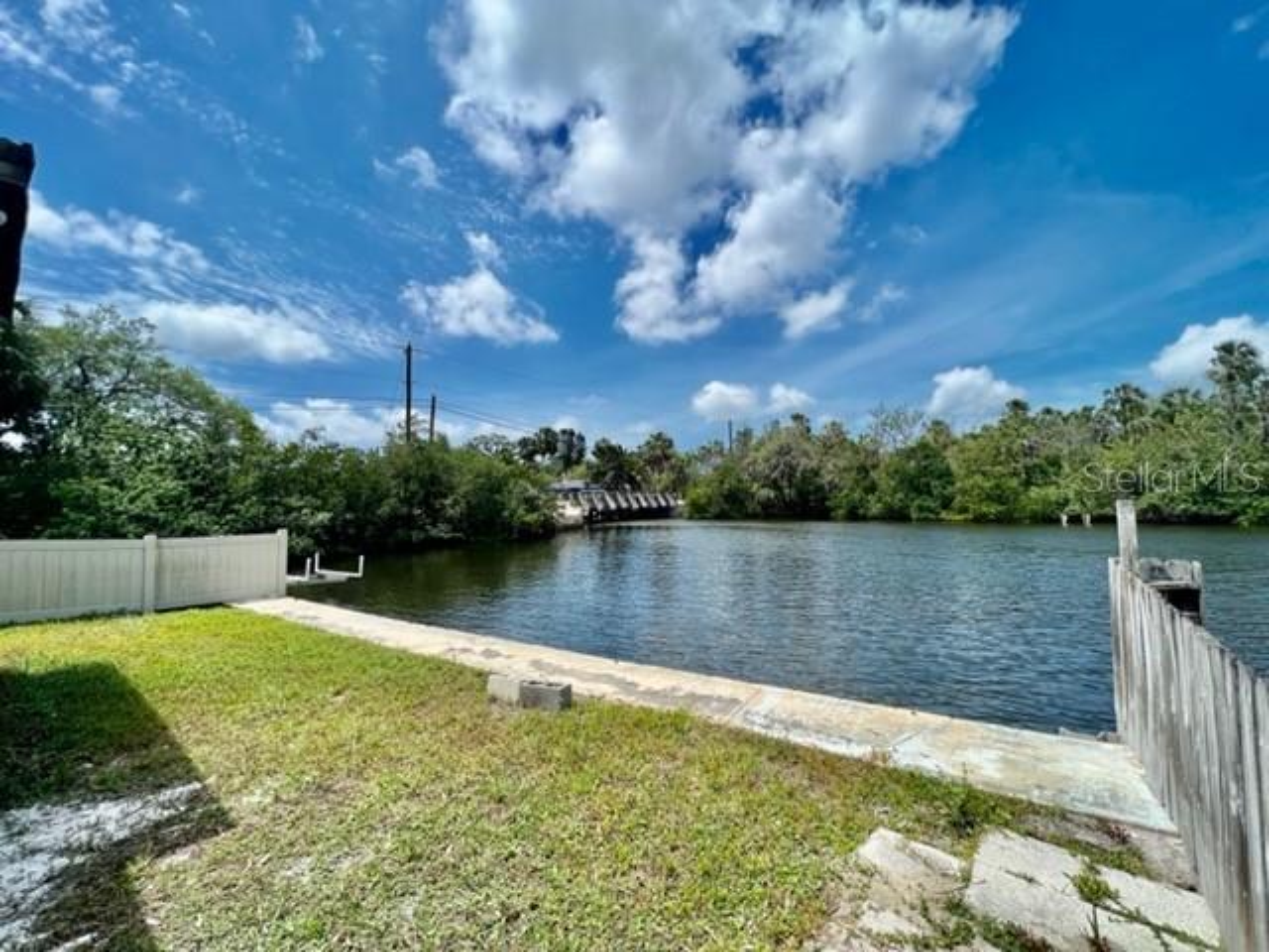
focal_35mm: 13
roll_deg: +1.0
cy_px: 476
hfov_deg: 106.2
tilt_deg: +1.6
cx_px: 634
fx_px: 477
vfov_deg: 89.9
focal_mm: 1.57
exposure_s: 1/2179
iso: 32
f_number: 1.8
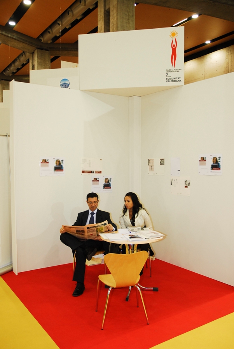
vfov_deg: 57.2
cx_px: 117
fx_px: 321
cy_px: 174
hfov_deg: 40.1
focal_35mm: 33
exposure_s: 1/50
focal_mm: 22
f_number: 4
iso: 500
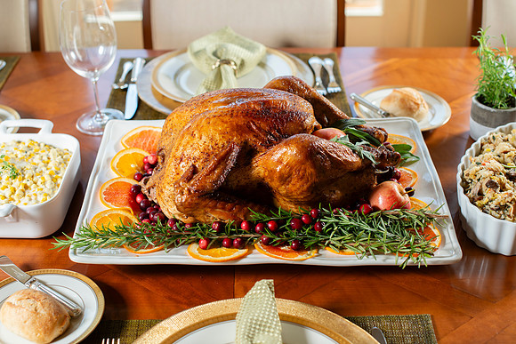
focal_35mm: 53
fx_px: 765
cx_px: 258
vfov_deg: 25.4
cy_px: 172
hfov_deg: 37.3
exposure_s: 1/250
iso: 200
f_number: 4
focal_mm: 50
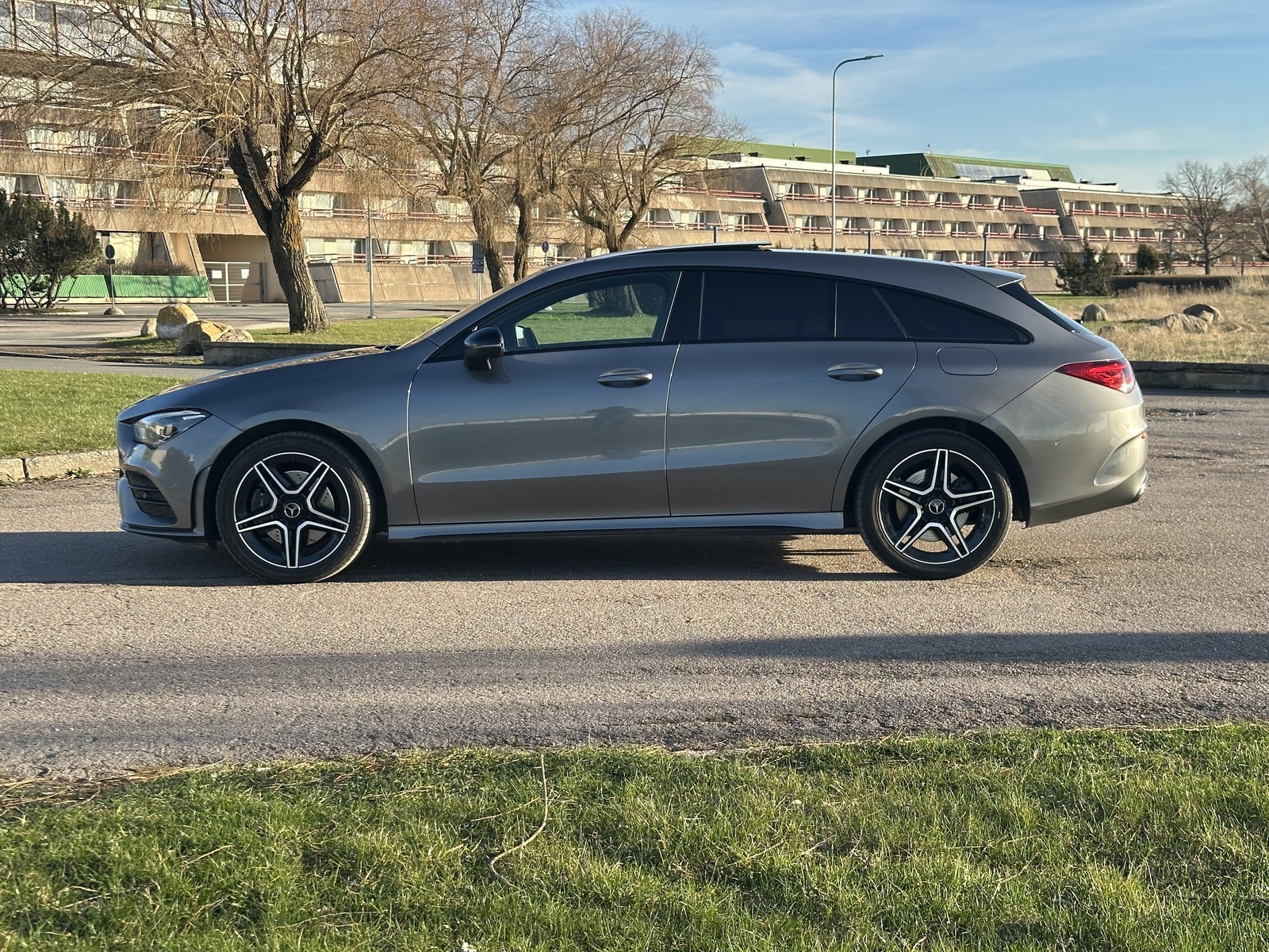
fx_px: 1760
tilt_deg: -6.7
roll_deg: +0.2
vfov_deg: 30.3
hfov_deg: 39.7
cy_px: 476
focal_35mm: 48
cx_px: 634
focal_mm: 6.86
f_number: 1.78
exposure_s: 1/1085
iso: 64
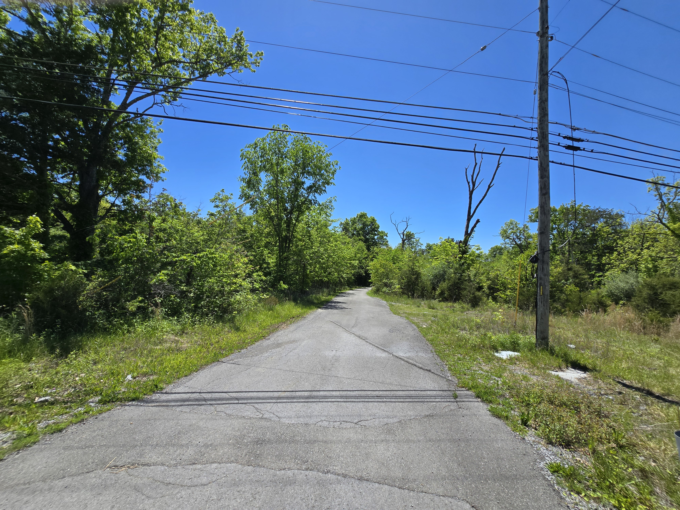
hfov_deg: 106.2
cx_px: 340
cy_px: 255
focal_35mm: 13
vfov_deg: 89.9
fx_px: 255
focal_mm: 2.2
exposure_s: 1/2271
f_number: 2.2
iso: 50
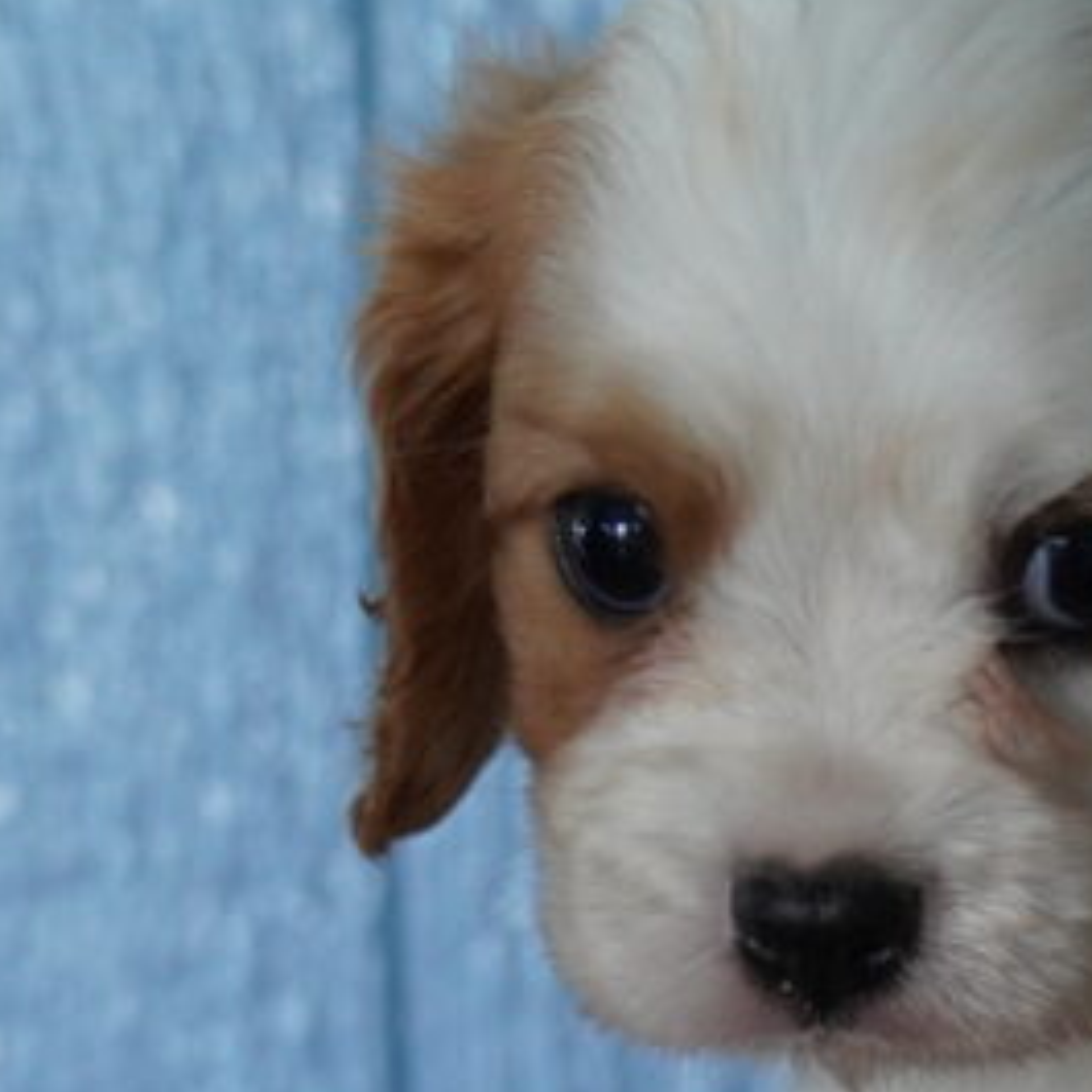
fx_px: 5448
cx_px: 1545
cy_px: 874
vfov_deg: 11.4
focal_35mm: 153
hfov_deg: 11.1
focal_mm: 31
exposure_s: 1/160
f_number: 3.2
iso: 1600
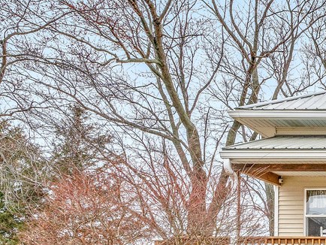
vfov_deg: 32.6
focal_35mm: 43
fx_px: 405
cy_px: 200
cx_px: 488
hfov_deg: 28.5
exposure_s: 1/60
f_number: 9
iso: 250
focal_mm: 12
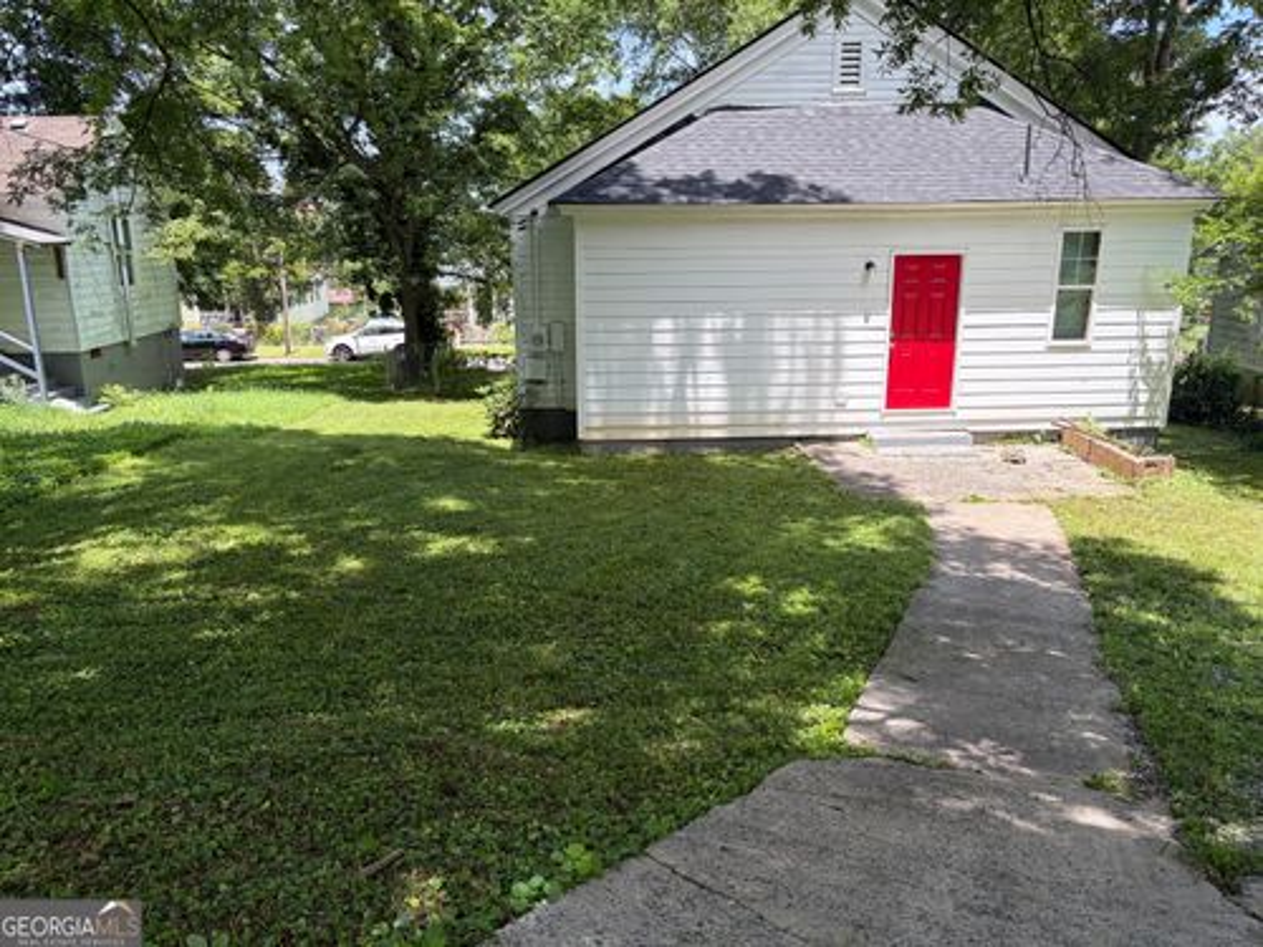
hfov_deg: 67.3
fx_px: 949
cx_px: 632
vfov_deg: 53.1
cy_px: 474
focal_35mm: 26
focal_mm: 5.96
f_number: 1.6
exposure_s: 1/810
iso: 50
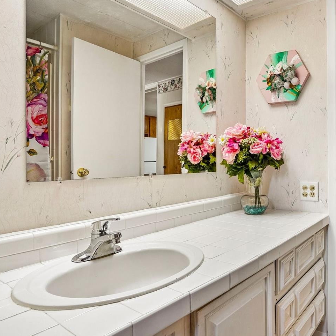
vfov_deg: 65.0
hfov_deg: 60.9
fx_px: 264
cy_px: 162
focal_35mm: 24
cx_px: 258
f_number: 9
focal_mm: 17
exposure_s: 1/13
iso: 400
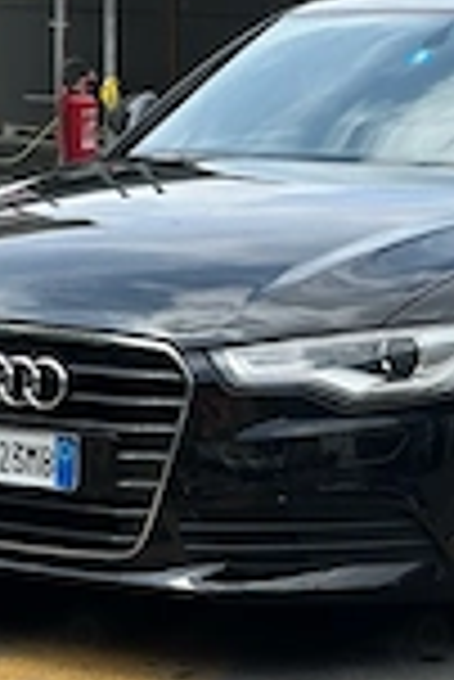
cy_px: 423
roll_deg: -2.0
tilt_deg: -9.6
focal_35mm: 132
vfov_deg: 15.5
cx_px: 396
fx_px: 2491
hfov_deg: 10.4
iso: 80
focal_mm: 6.86
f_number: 1.78
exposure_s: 1/2597
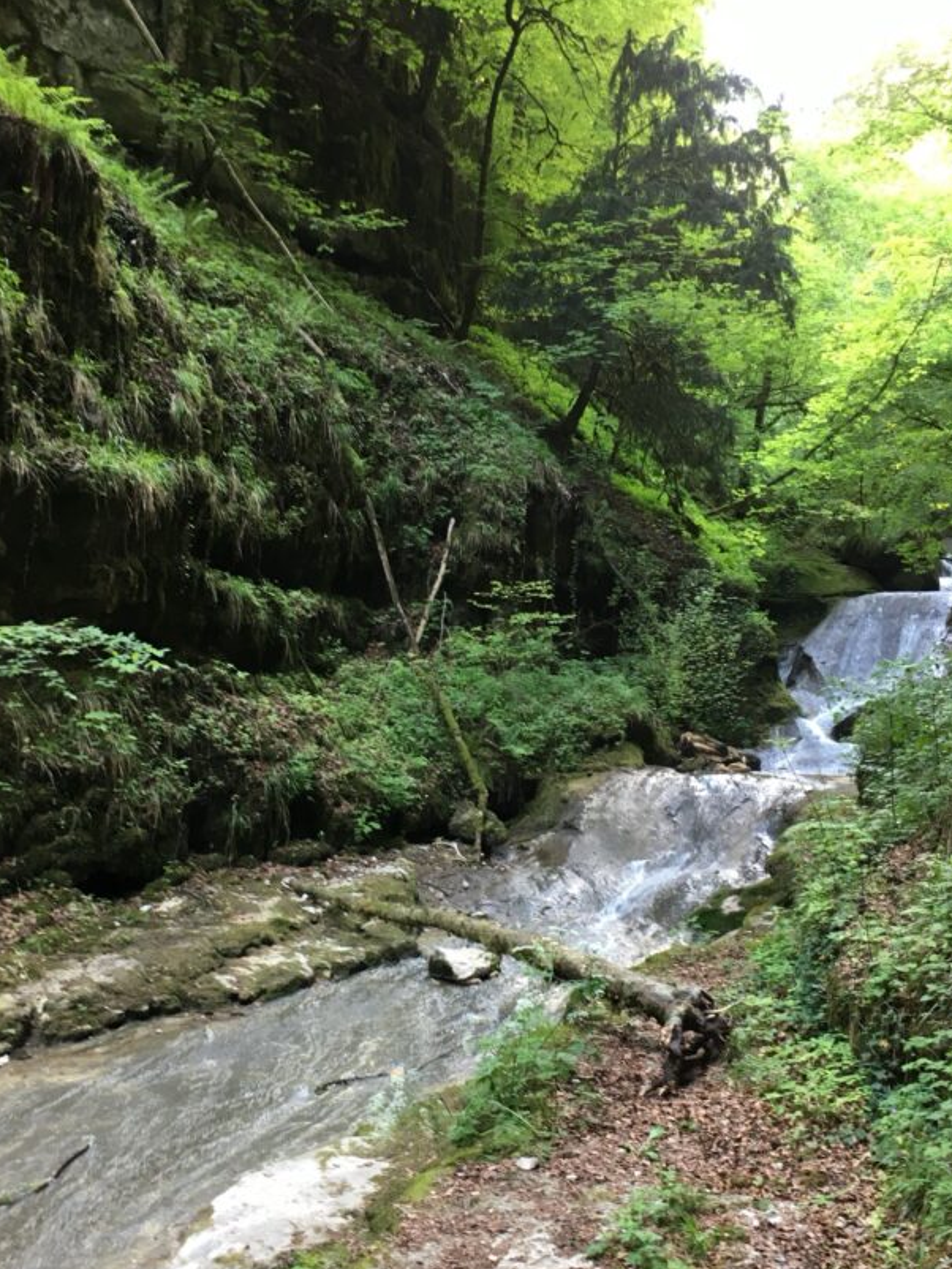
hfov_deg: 38.6
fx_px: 1357
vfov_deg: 49.7
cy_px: 778
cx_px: 441
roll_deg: -3.6
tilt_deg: +0.8
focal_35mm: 37
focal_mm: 4.15
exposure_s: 1/33
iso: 64
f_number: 2.2
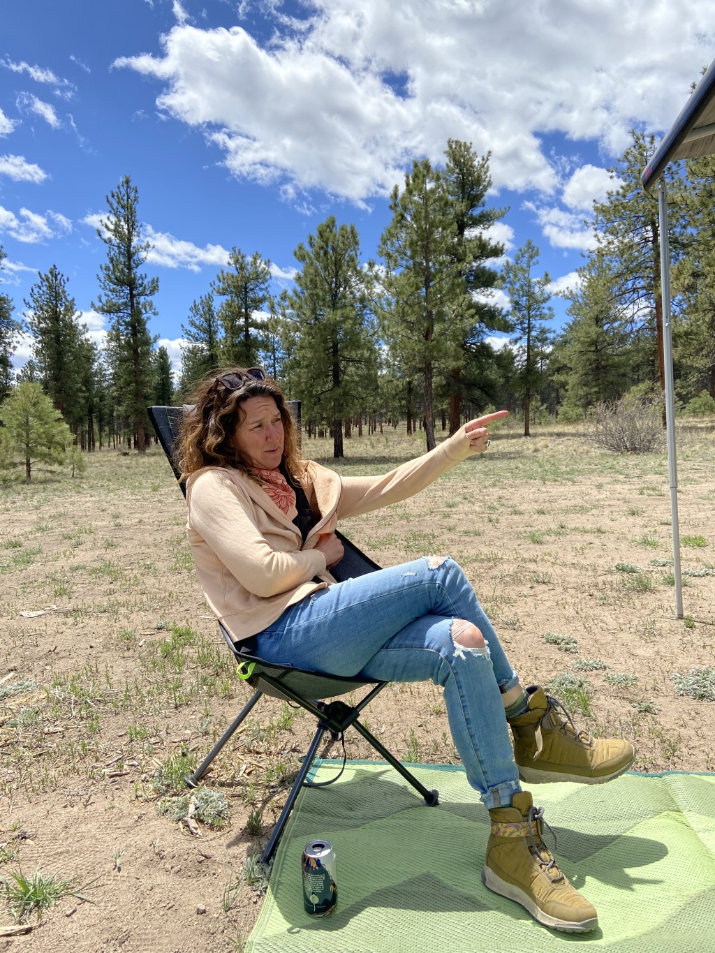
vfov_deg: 67.3
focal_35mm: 26
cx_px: 358
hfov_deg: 53.1
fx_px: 716
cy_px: 476
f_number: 1.8
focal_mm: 4.25
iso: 32
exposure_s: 1/2890
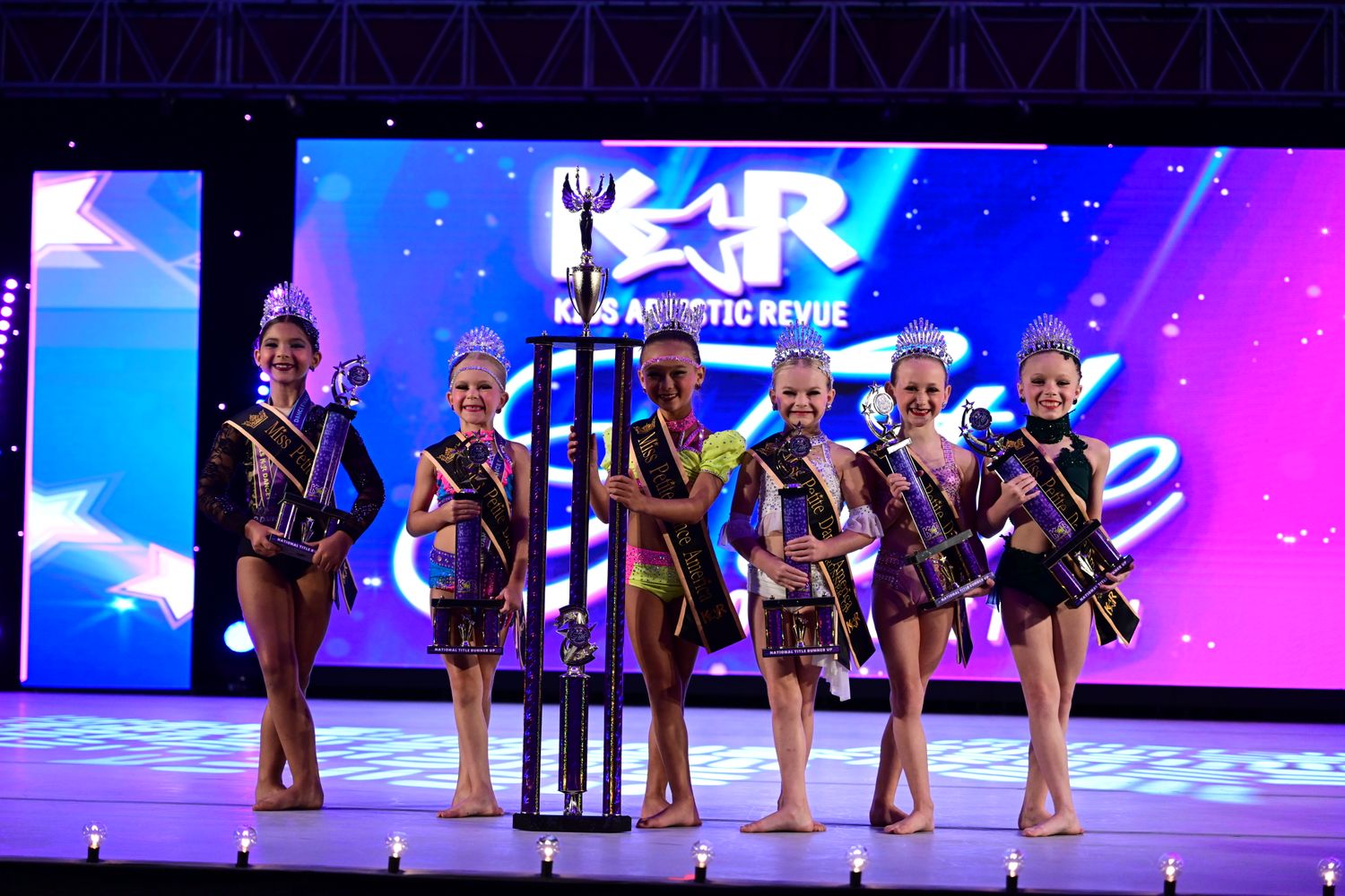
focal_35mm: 70
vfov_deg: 19.5
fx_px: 2615
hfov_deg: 28.8
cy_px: 448
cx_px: 672
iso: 2500
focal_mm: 70
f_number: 3.2
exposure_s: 1/1000
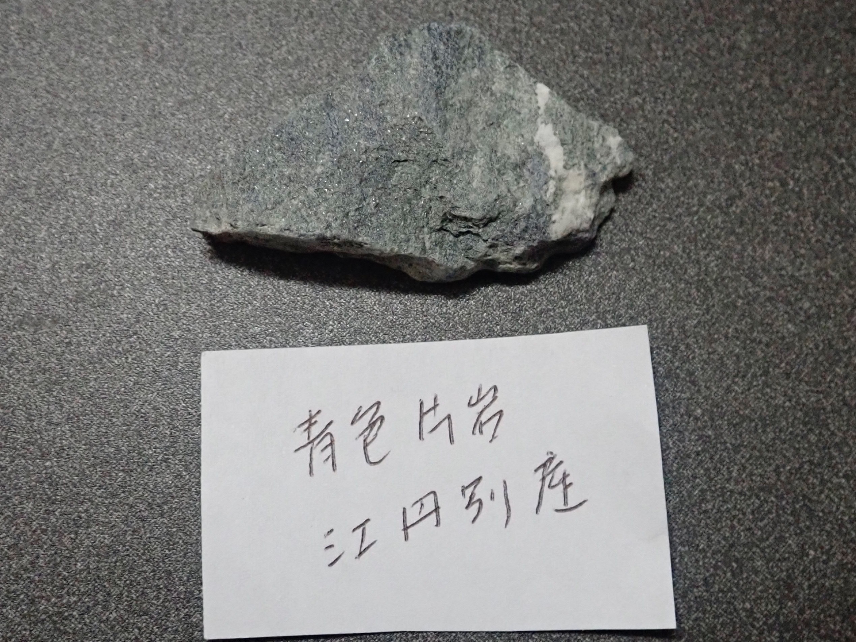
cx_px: 428
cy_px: 321
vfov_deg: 46.8
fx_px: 742
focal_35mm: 30
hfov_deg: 60.0
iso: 800
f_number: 2.3
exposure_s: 1/40
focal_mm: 5.5
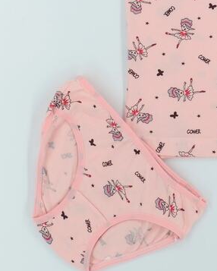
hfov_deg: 22.6
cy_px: -4
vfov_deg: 27.0
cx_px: 197
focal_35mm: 66
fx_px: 529
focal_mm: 18
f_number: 9
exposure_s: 1/15
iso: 100
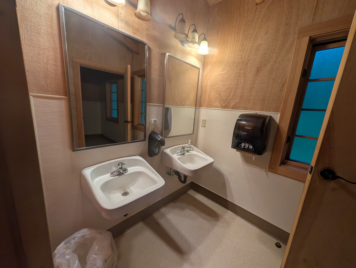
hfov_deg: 110.5
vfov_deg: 94.6
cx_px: 178
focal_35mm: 12
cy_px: 134
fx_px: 124
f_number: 1.7
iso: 55
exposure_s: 1/53.8
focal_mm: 2.02
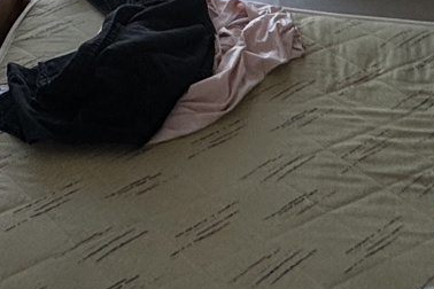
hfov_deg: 27.2
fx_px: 892
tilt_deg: -1.9
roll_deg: +1.5
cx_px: 156
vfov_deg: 12.3
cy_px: -494
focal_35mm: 74
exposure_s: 1/217
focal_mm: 2.22
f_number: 2.2
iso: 40
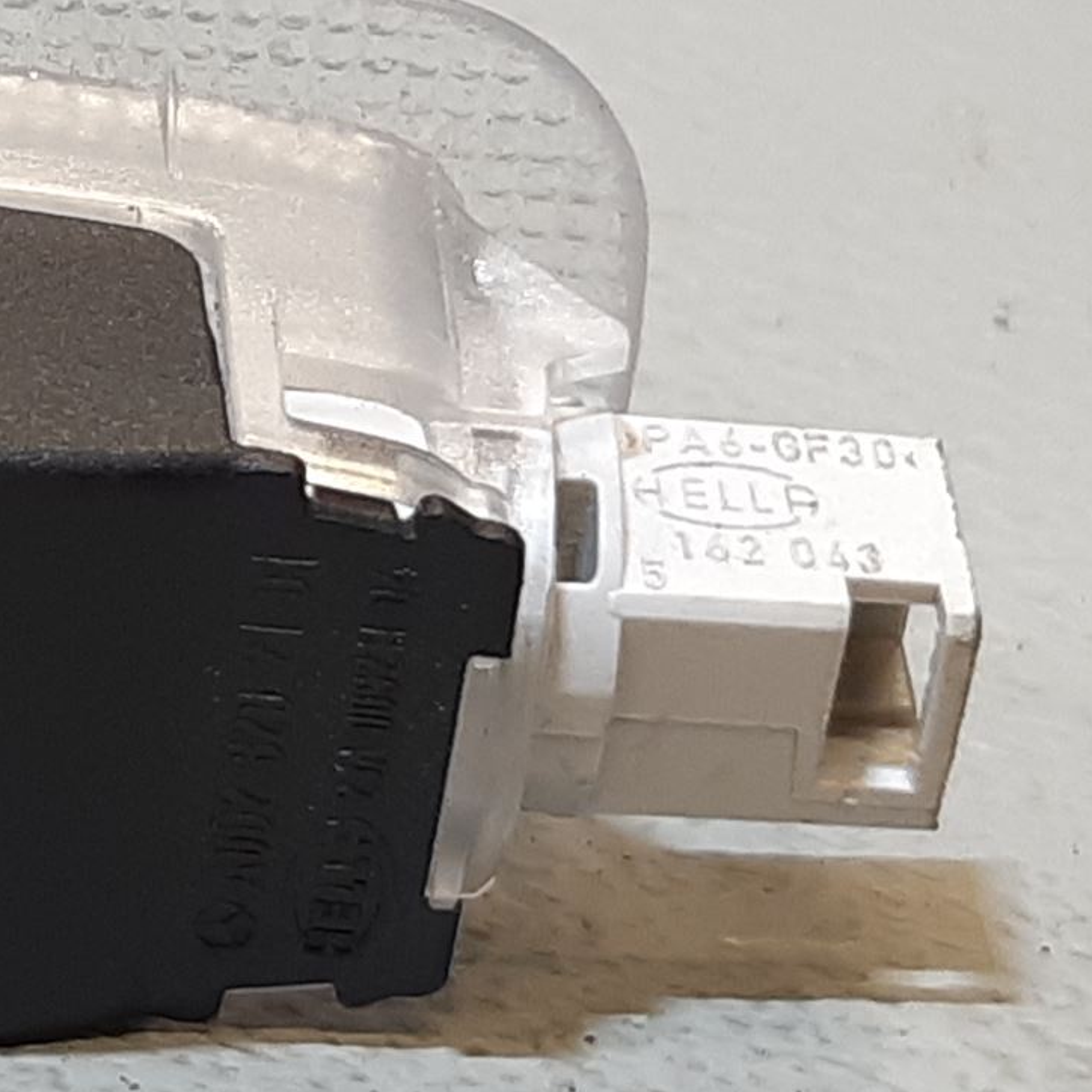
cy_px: 578
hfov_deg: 24.7
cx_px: -101
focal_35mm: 65
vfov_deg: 26.5
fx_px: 2320
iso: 64
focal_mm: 3.93
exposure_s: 1/50
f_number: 1.7
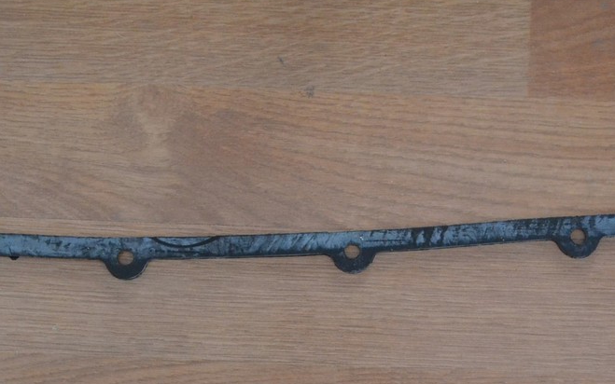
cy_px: 377
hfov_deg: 22.1
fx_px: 1576
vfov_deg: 13.7
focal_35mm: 94
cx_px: 271
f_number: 4.5
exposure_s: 1/60
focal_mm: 30
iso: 2000
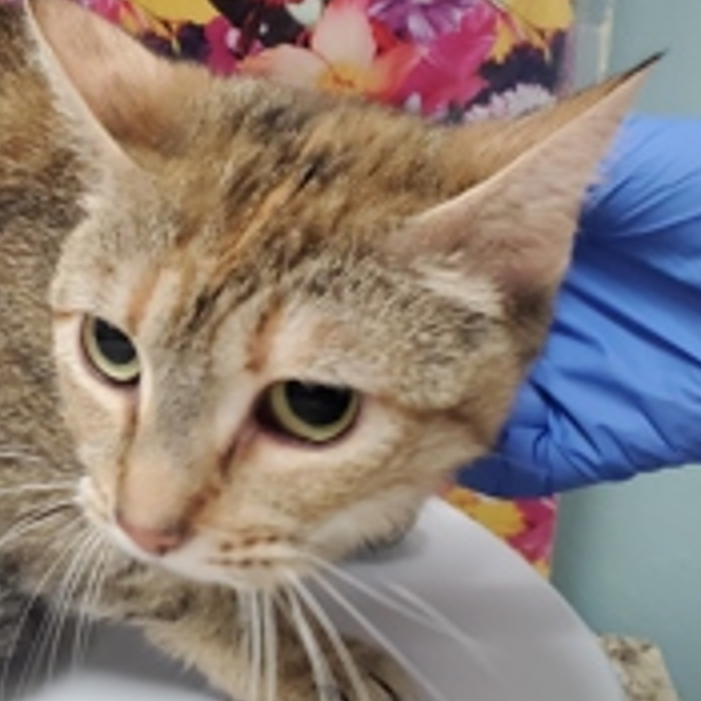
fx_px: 1260
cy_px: 214
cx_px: 116
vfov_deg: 30.8
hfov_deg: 30.2
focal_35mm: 55
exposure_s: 1/60
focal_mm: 4.3
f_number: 2.4
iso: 250
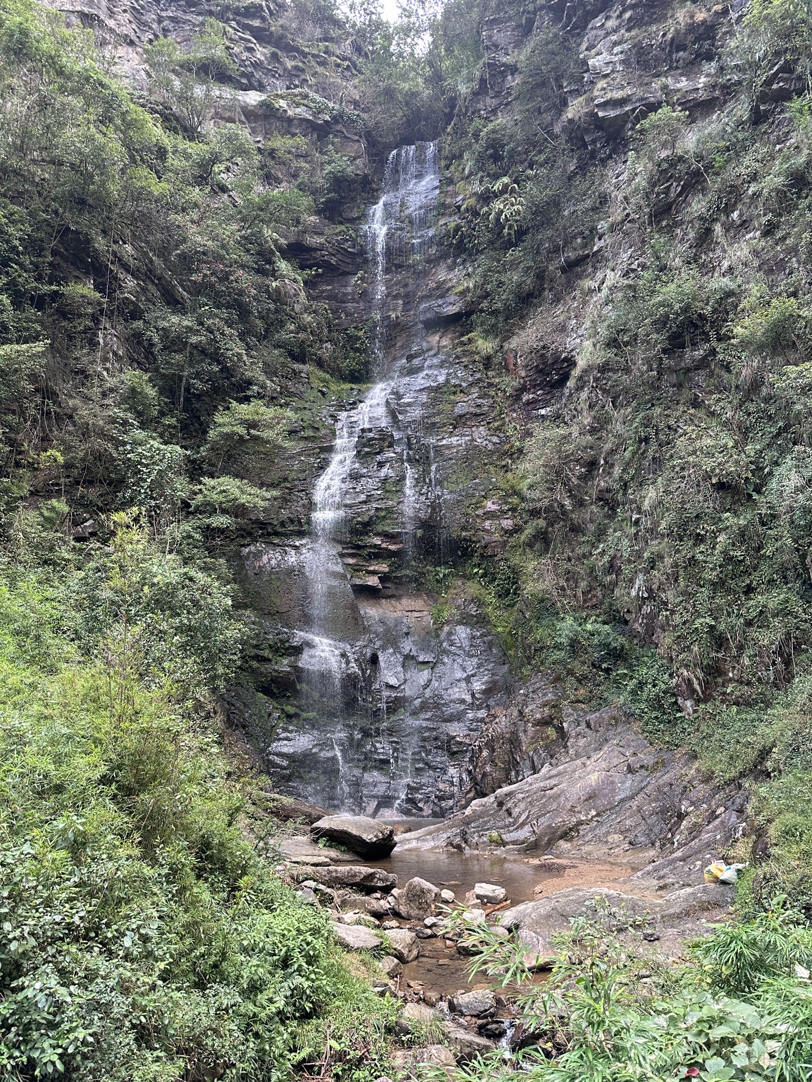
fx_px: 751
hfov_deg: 56.8
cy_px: 541
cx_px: 406
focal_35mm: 24
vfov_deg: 71.6
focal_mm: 6.86
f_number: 1.78
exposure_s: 1/121
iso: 200
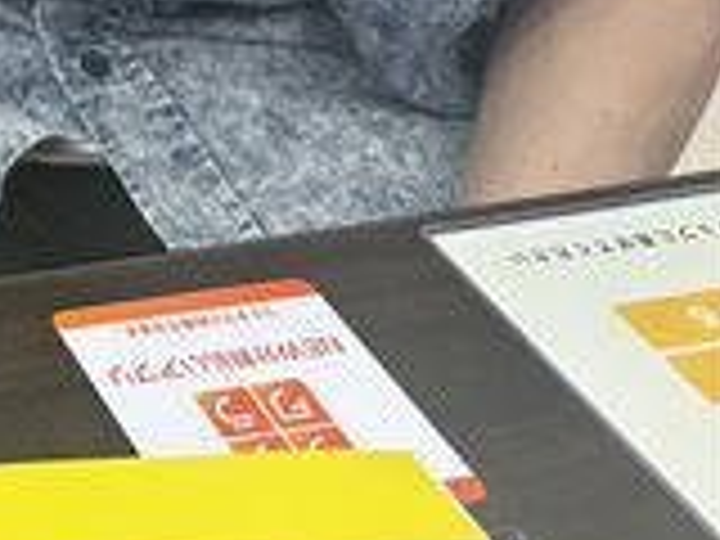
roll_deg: +1.2
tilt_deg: -23.9
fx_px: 1872
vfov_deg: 14.6
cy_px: -400
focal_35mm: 90
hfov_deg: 17.3
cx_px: -612
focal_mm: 6.76
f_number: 1.78
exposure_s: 1/120
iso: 64
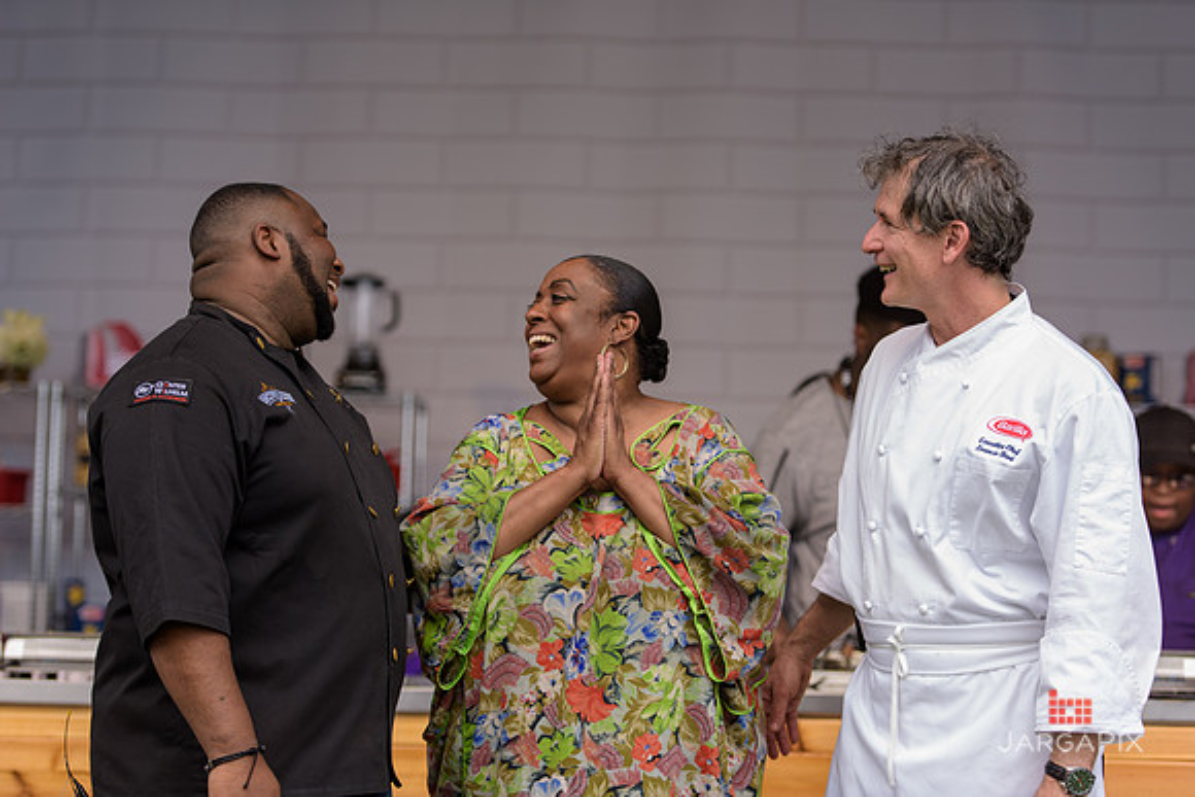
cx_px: 598
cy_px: 398
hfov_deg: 21.5
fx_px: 3154
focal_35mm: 95
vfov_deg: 14.4
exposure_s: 1/800
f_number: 3.2
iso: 250
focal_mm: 95
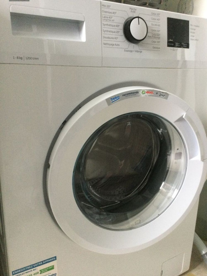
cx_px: 104
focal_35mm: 31
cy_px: 138
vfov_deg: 58.3
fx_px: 247
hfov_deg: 45.4
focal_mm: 3.3
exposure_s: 1/20
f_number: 2.4
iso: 200
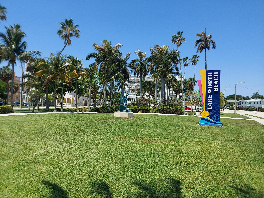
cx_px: 132
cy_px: 99
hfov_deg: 69.4
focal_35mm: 25
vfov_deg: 54.9
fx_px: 191
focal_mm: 4.6
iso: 50
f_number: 2
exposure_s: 1/1543
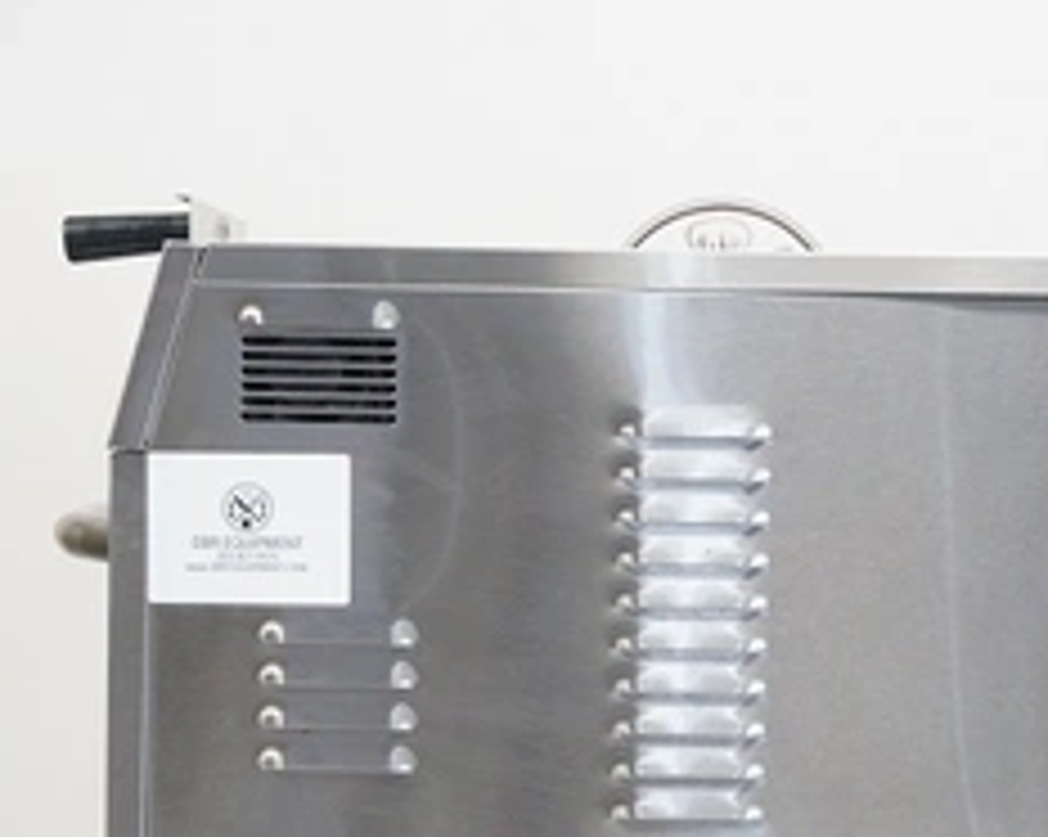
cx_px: 666
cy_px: 587
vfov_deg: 17.6
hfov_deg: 21.9
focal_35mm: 87
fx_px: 2696
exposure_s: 1/40
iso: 3200
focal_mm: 36
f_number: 6.3
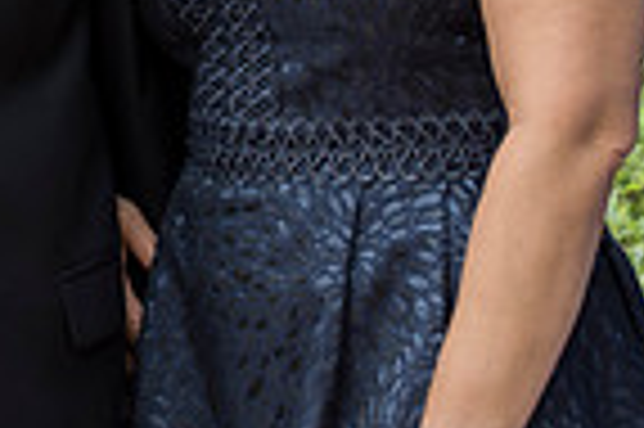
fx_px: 7630
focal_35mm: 427
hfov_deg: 4.8
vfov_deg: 3.2
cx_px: -45
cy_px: -309
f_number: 3.5
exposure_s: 1/640
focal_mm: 105
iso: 400
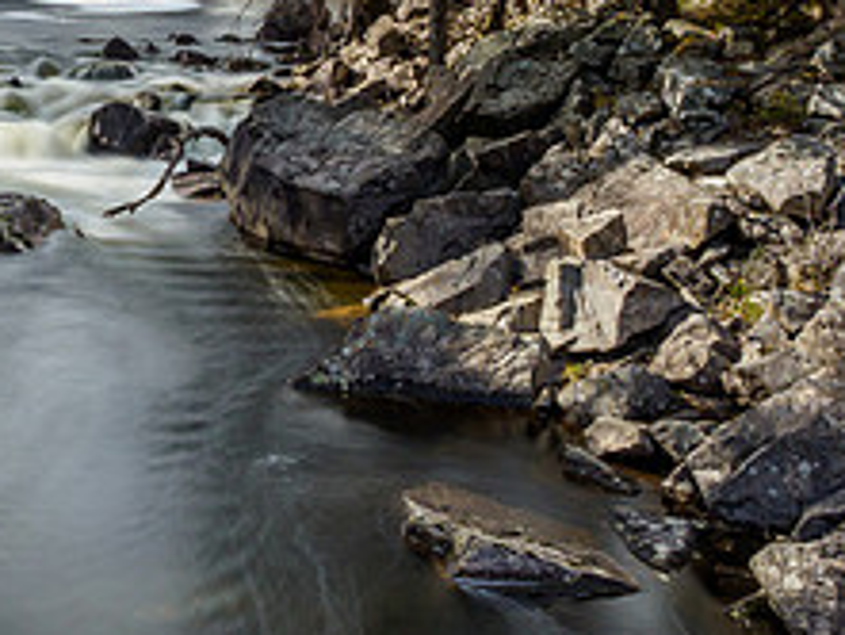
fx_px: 1539
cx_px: -103
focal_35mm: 63
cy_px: 235
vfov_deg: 23.2
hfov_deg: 27.8
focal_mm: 12
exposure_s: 5
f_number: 7.1
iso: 200
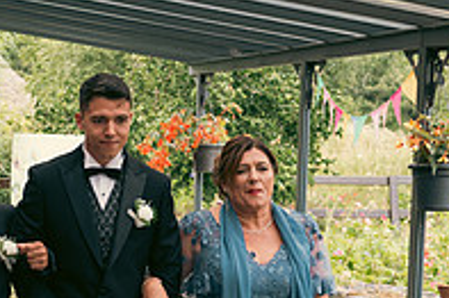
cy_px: 306
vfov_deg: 11.5
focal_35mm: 118
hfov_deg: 17.3
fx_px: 1470
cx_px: 157
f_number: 3.5
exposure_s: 1/125
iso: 250
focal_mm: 40
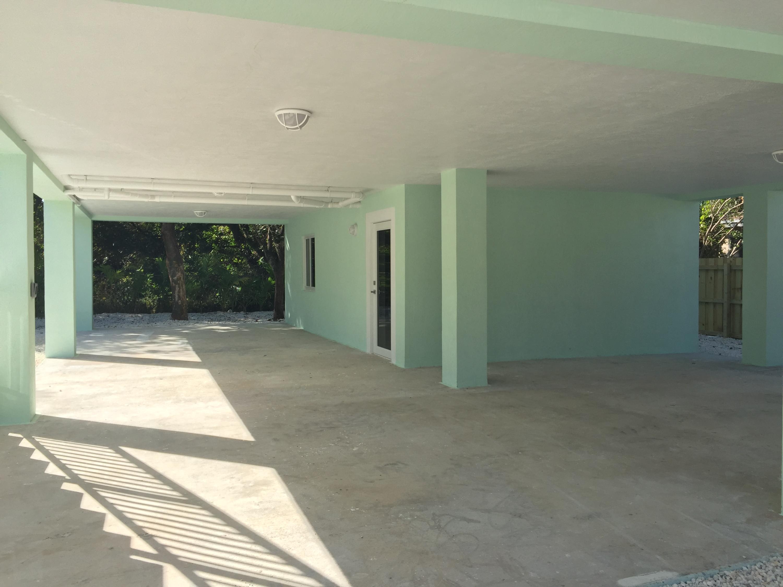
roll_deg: -1.0
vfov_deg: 48.2
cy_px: 294
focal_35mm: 29
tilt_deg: -1.1
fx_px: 656
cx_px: 392
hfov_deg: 61.7
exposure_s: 1/760
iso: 32
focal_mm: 4.15
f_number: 2.2
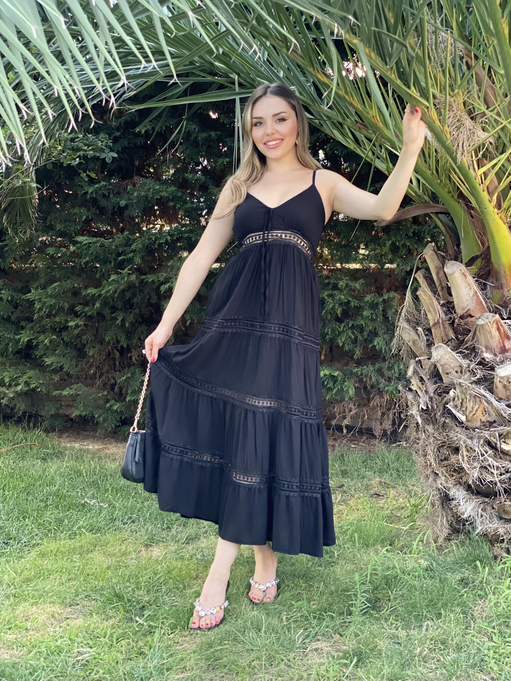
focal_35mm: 52
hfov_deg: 28.0
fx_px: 1024
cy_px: 340
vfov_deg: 36.8
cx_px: 256
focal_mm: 6
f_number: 2
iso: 250
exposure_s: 1/76
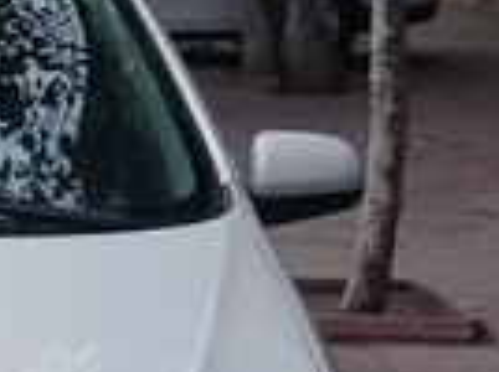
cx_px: -220
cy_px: 485
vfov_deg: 9.5
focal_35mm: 153
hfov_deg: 12.4
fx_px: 2202
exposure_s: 1/150
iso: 50
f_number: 2.2
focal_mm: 3.3
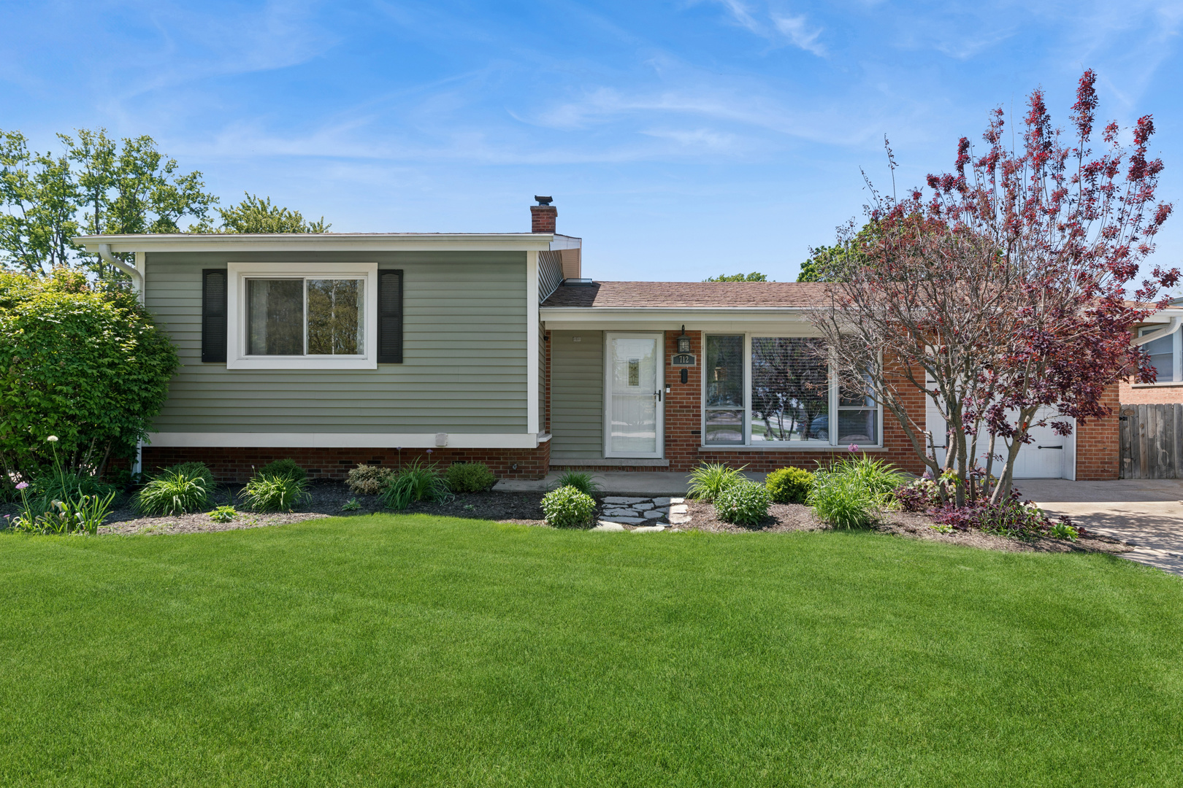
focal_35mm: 19
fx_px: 624
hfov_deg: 86.9
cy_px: 394
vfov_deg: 64.6
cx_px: 592
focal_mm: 19
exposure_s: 1/50
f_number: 13
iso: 100
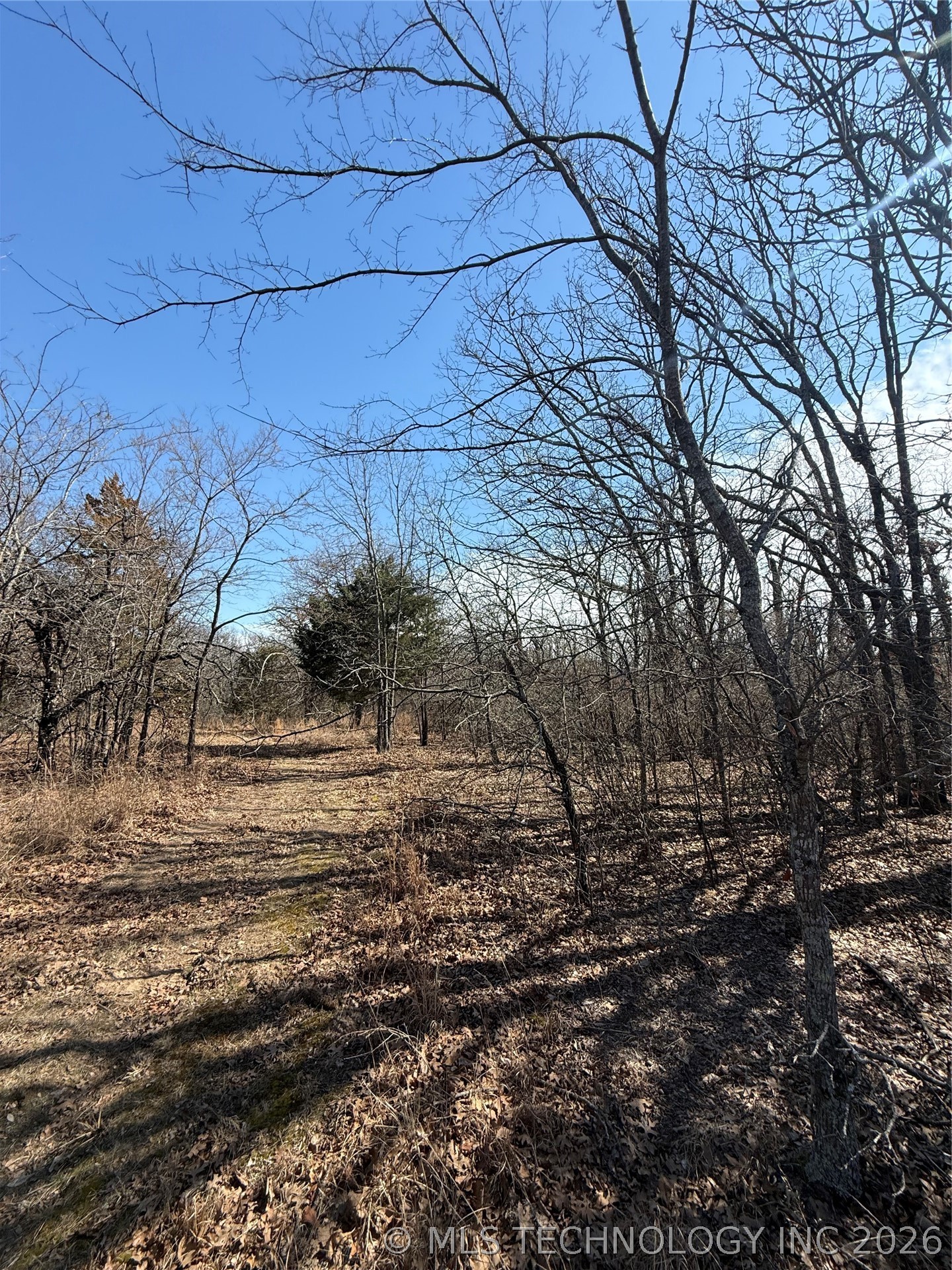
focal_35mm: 14
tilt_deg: +7.2
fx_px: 513
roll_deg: -2.2
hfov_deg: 85.7
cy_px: 635
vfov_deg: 102.1
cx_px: 476
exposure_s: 1/1167
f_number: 2.2
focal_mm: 2.22
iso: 50
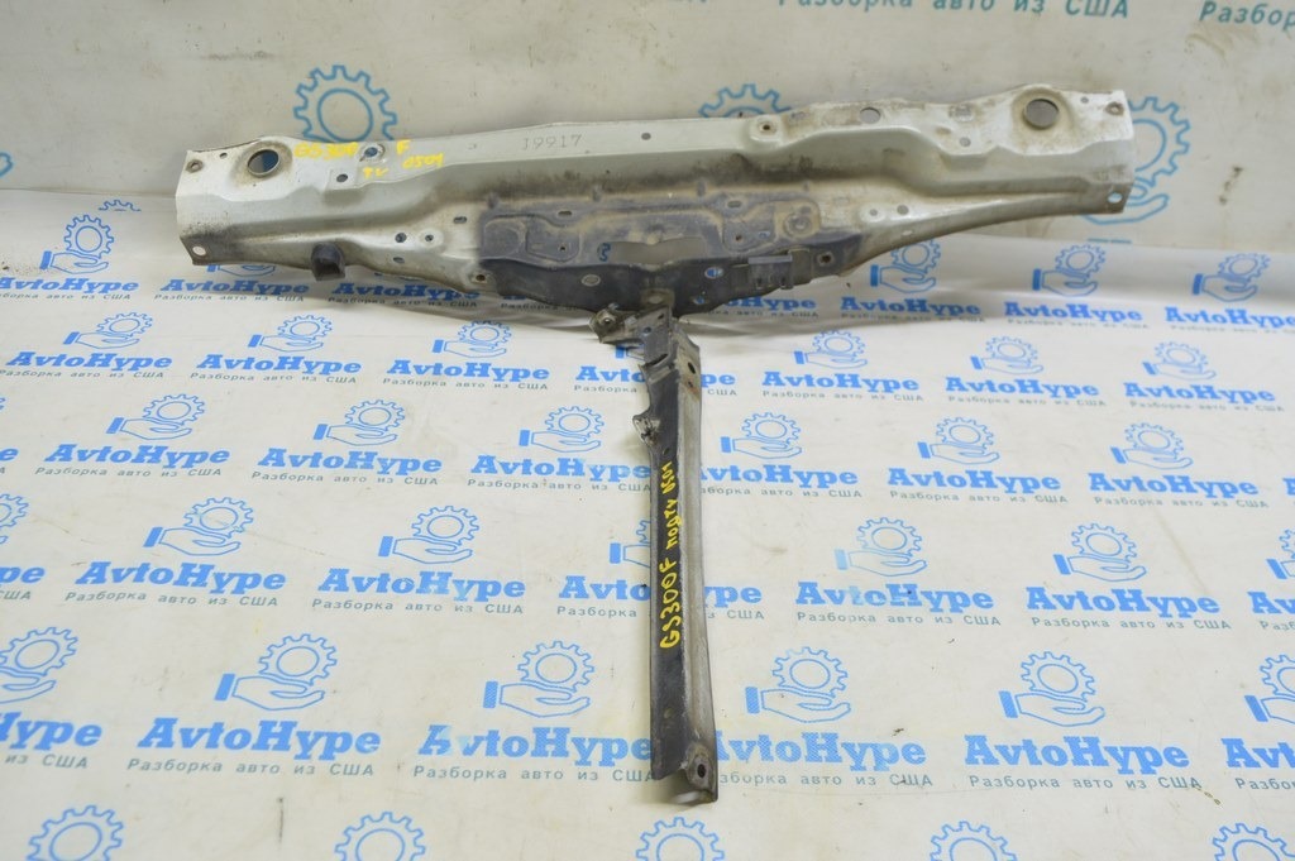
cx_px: 648
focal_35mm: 33
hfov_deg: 57.3
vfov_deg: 39.9
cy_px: 430
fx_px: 1186
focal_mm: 22
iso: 400
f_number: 5.6
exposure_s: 1/20
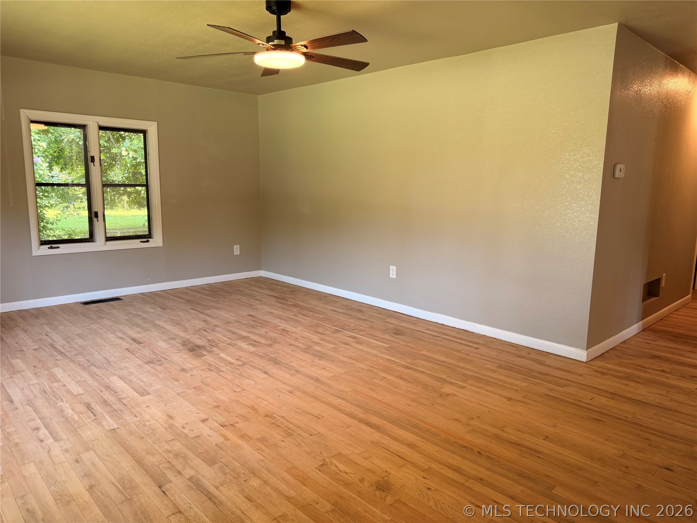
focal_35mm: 24
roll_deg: -0.6
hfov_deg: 71.6
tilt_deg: -10.0
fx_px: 483
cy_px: 262
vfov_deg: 56.8
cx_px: 348
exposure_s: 1/121
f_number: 1.78
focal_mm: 6.76
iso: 160
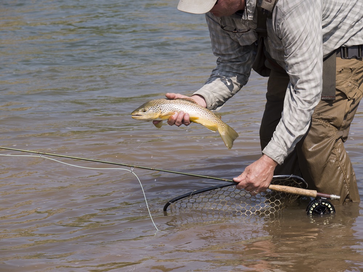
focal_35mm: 200
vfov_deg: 7.4
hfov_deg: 9.9
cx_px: 182
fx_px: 2097
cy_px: 136
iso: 200
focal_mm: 100
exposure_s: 1/400
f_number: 8
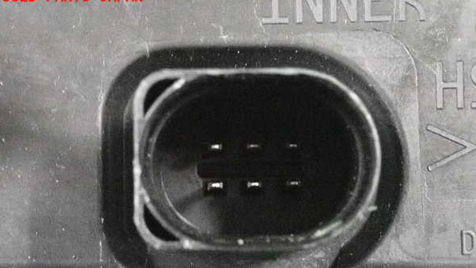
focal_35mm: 90
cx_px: 237
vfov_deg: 13.4
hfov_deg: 23.7
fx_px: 1136
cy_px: 166
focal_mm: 14.62
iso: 12800
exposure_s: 1/40
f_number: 4.3
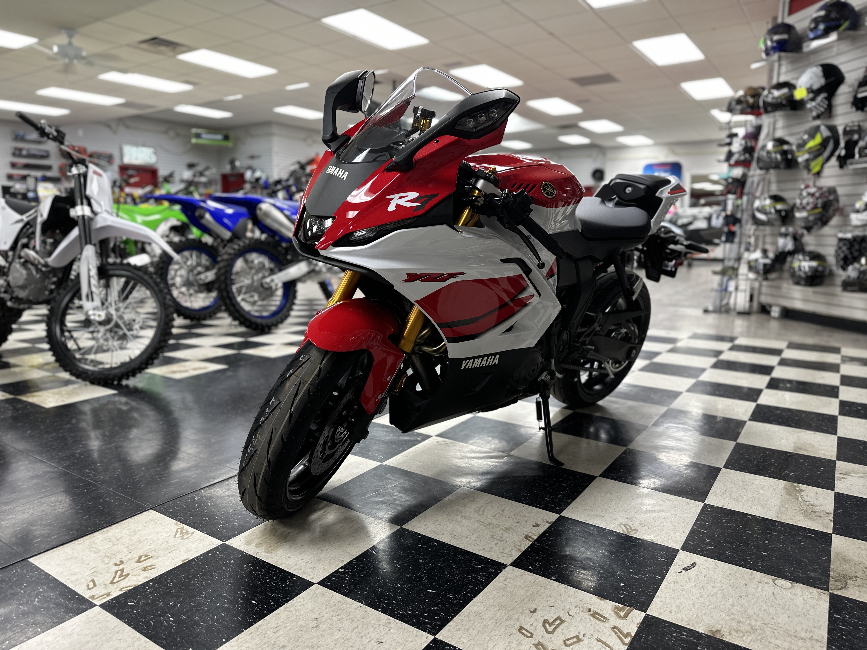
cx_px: 434
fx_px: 601
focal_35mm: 24
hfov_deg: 71.6
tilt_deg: -8.4
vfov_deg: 56.8
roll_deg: -0.7
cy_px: 325
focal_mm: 6.86
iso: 125
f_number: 1.78
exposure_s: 1/60
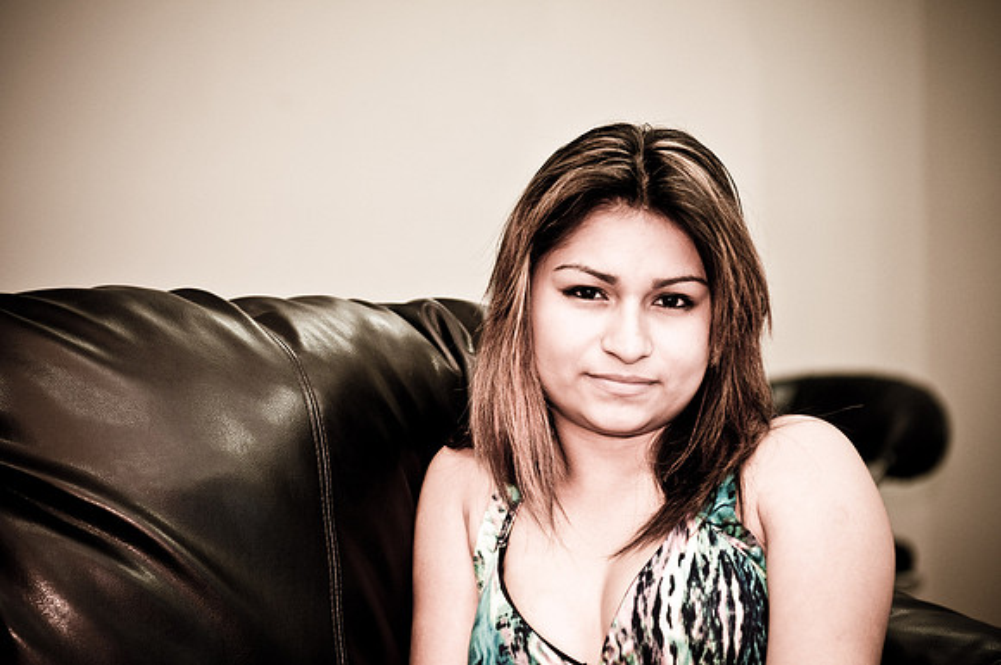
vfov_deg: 13.0
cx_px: 500
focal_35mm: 105
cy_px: 332
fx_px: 2915
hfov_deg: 19.5
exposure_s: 1/60
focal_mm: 70
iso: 200
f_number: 2.8
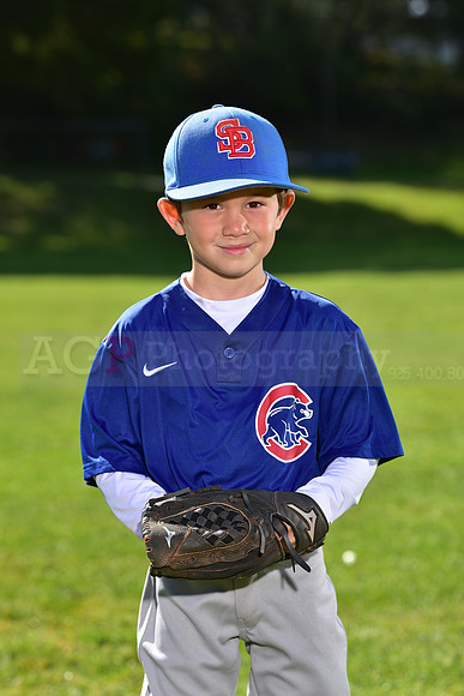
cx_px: 232
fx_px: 2608
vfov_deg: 15.2
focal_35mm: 135
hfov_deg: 10.2
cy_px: 348
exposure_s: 1/250
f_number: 5.6
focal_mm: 135
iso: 80
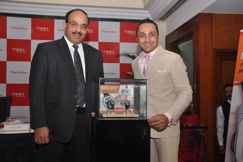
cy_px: 81
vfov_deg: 35.4
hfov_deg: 51.3
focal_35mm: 38
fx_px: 253
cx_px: 122
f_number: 8
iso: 400
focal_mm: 25
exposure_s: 1/125
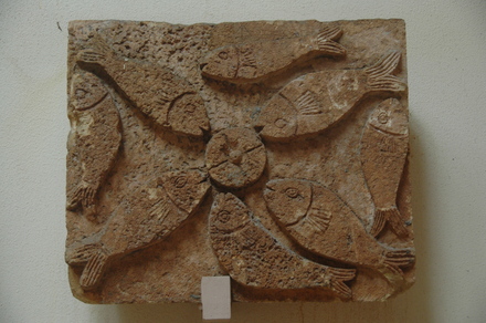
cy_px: 162
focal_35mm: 84
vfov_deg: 16.2
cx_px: 243
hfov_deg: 24.2
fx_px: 1132
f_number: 5
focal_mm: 56
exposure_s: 1/40
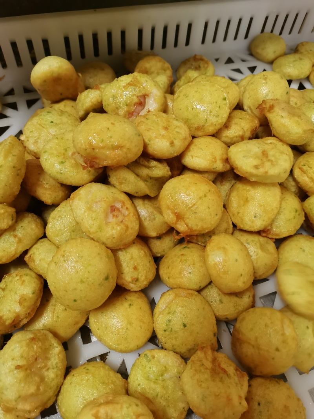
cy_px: 210
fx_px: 327
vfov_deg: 65.3
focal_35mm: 27
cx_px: 157
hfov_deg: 51.3
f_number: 1.8
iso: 640
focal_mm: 5.58
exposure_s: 1/100
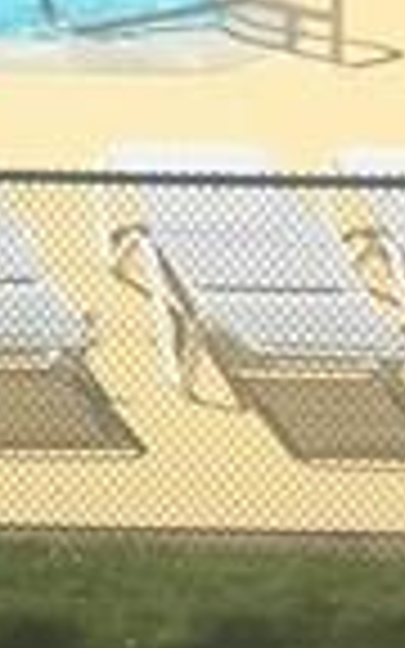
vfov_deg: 9.0
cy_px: -693
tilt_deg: -6.9
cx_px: -850
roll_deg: +0.1
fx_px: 3868
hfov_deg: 5.6
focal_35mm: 219
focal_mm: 4.15
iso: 25
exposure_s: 1/3663
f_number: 2.2
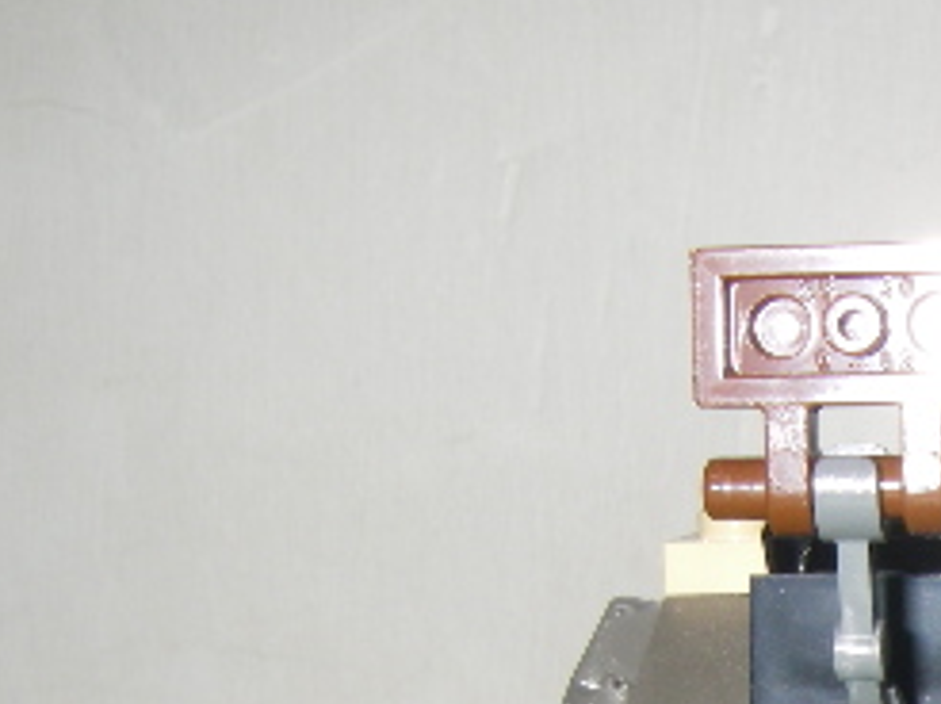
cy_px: 826
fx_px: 2689
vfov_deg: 14.5
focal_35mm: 99
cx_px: 1140
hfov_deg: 18.7
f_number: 6.6
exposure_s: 1/40
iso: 80
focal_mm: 6.3
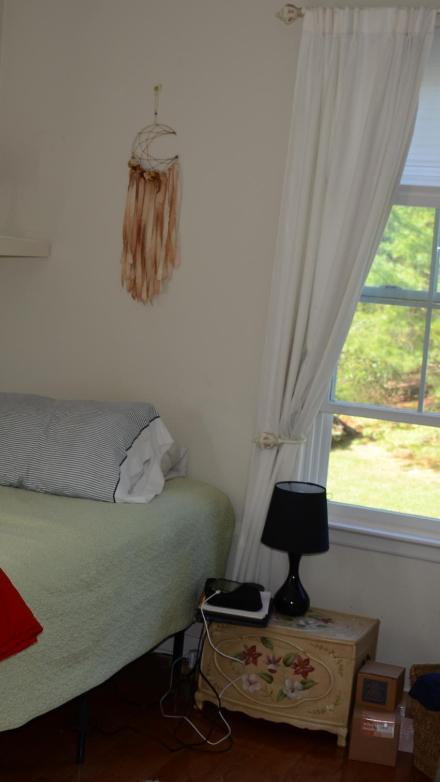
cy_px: 338
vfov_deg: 37.1
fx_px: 1161
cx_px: 10
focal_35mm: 56
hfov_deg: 20.8
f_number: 4
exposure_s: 1/60
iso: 100
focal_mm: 18
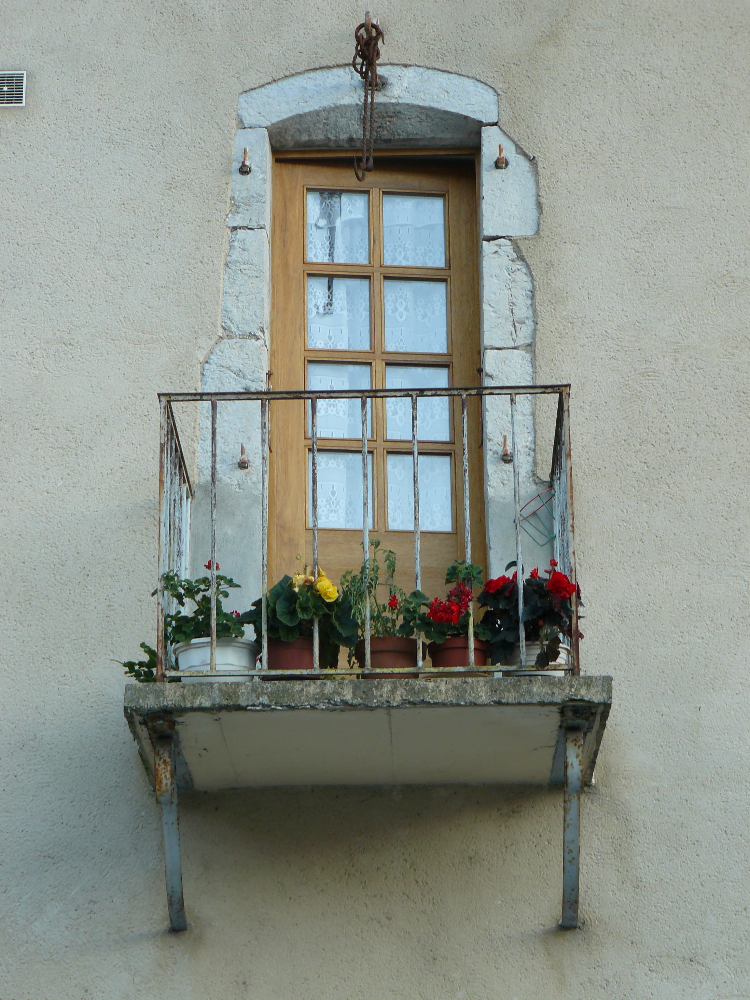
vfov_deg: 21.5
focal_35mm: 91
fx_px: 2629
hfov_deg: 16.2
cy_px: 500
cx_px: 375
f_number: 3.2
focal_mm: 15.2
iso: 100
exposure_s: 1/80
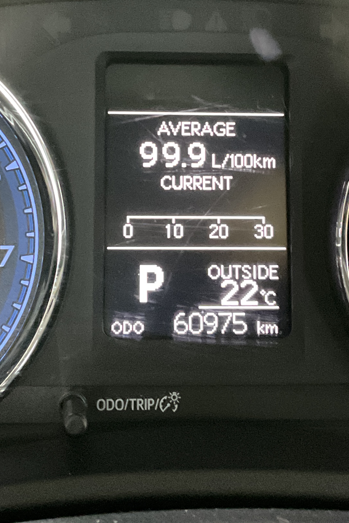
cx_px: 164
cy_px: 148
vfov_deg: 26.7
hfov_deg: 18.2
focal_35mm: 75
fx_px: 1090
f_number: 1.8
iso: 500
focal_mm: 3
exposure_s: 1/30
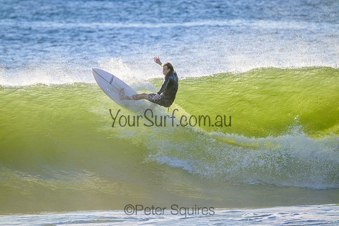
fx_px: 7535
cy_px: 113
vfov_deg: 1.7
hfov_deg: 2.6
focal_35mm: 800
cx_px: 170
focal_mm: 800
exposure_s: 1/2000
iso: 1600
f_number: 11
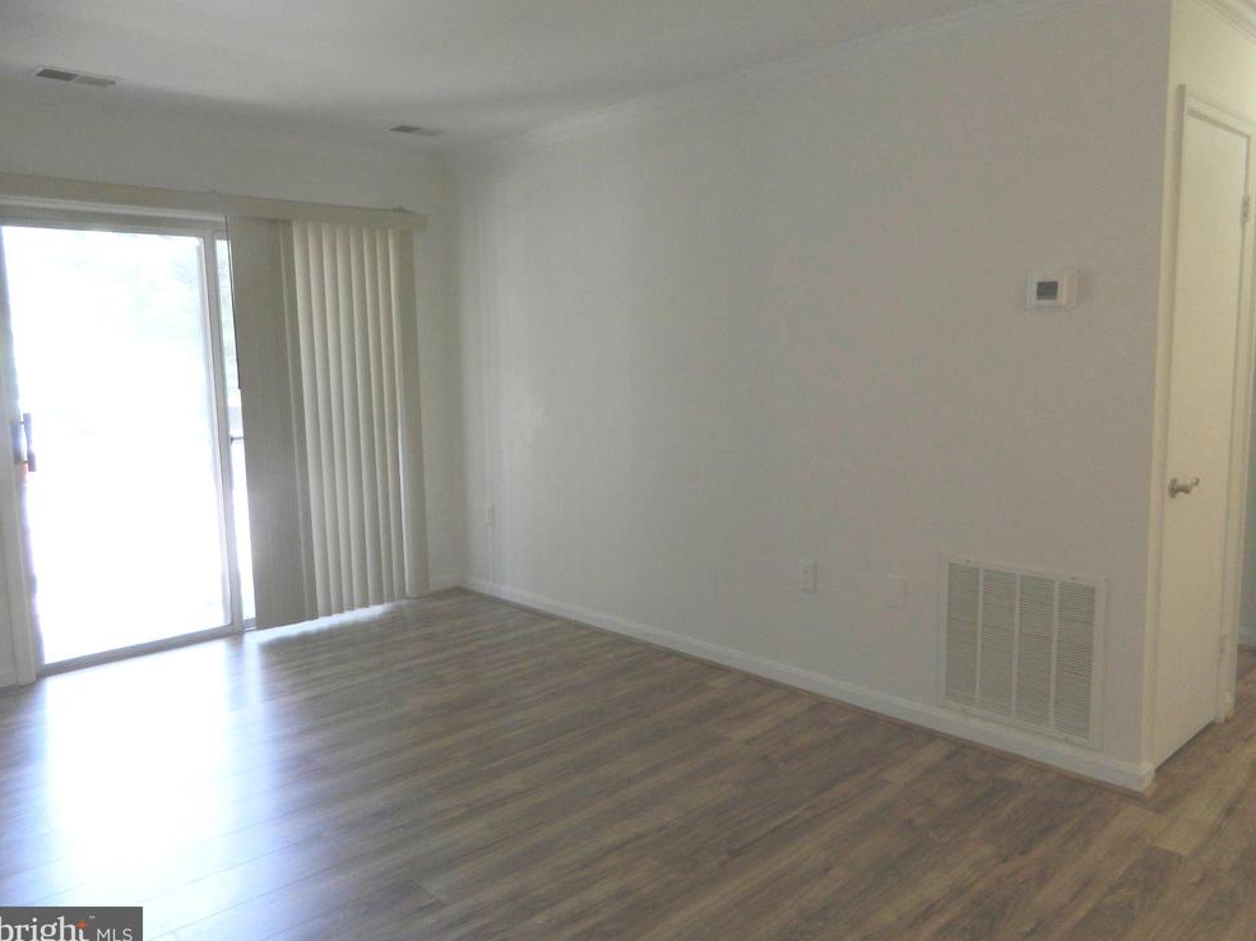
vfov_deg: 53.0
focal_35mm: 26
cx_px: 636
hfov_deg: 67.3
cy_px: 469
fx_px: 943
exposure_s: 1/30
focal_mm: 4.5
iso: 180
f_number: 3.1
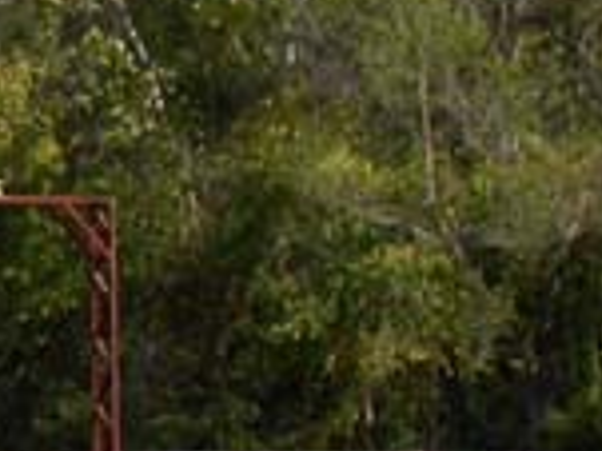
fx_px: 3493
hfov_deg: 9.1
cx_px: -726
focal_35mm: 201
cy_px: 499
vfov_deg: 7.3
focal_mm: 7.85
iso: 100
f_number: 7.5
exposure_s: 1/296
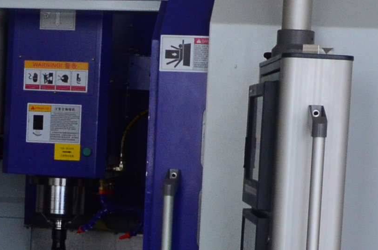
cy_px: 265
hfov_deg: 14.9
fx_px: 1436
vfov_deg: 9.9
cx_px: 66
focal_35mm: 137
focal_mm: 20
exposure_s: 1/5
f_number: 8
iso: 800
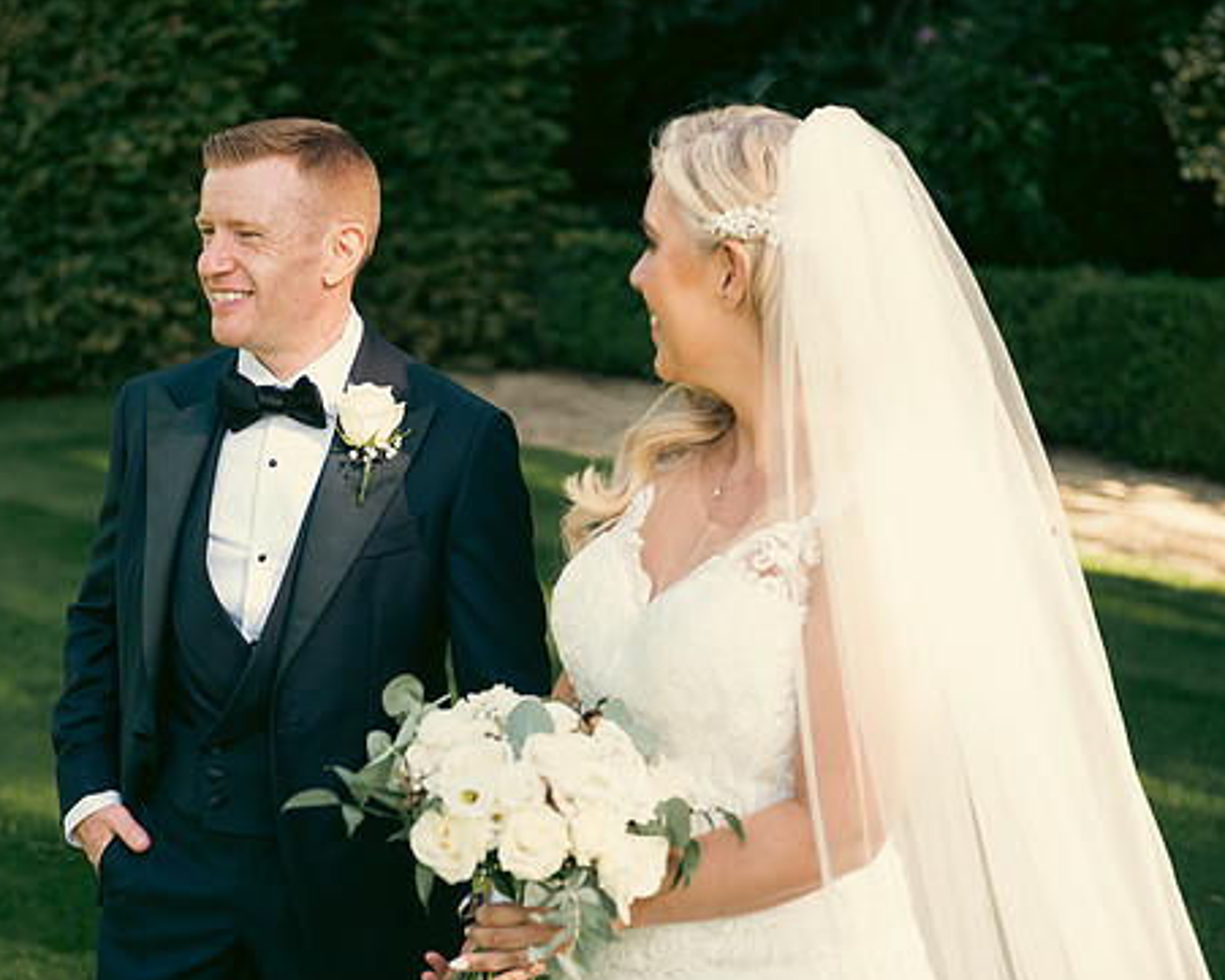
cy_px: 520
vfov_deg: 21.9
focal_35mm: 70
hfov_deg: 27.1
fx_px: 2538
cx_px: 543
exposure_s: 1/400
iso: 200
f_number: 3.5
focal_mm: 58
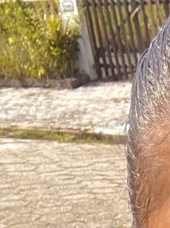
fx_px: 925
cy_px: 503
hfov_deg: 8.8
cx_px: 501
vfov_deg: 12.0
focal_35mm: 141
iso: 32
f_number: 2.2
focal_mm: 2.71
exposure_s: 1/392
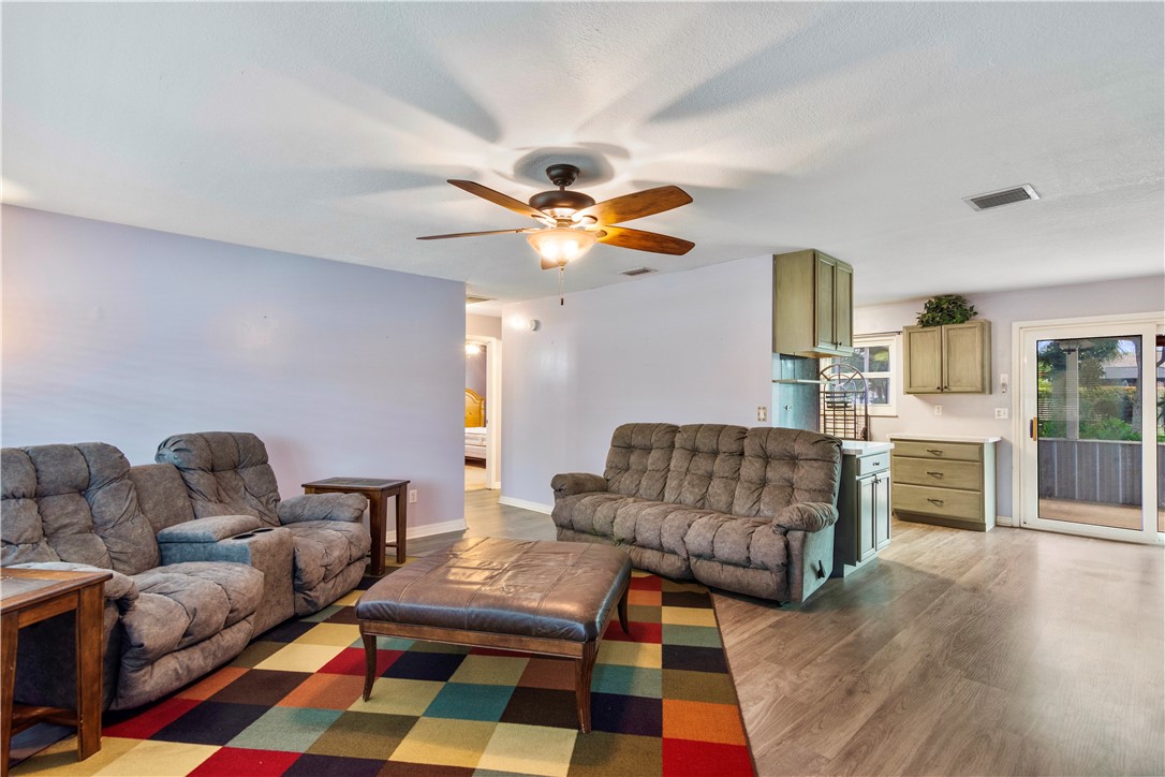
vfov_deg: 72.1
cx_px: 582
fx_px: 534
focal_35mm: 16
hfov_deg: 95.0
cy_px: 388
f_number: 6.3
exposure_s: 2
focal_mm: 11
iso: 320
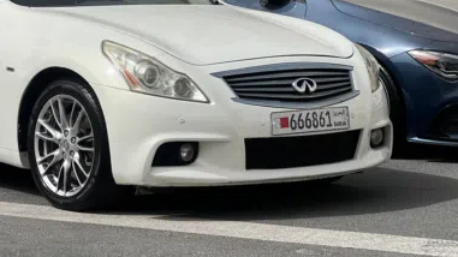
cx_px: 113
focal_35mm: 141
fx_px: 1712
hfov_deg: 15.2
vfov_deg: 8.6
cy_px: 71
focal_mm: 9
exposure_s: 1/1074
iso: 32
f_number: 2.8
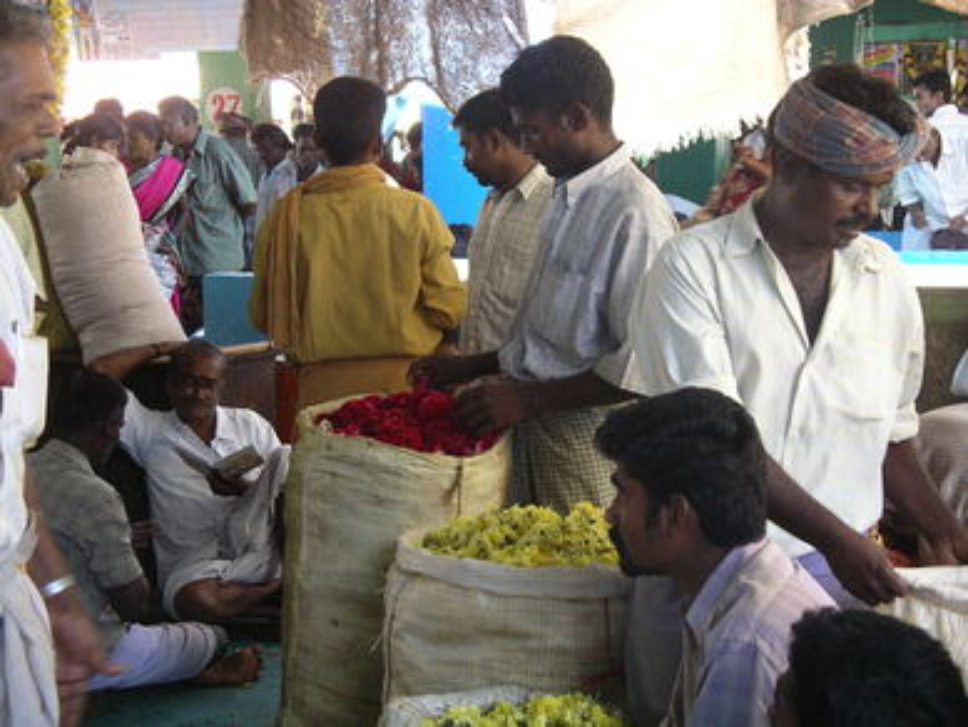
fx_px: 2350
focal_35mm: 84
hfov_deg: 23.3
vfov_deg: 17.6
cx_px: 484
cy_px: 364
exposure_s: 1/73
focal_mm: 17.4
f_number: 3.6
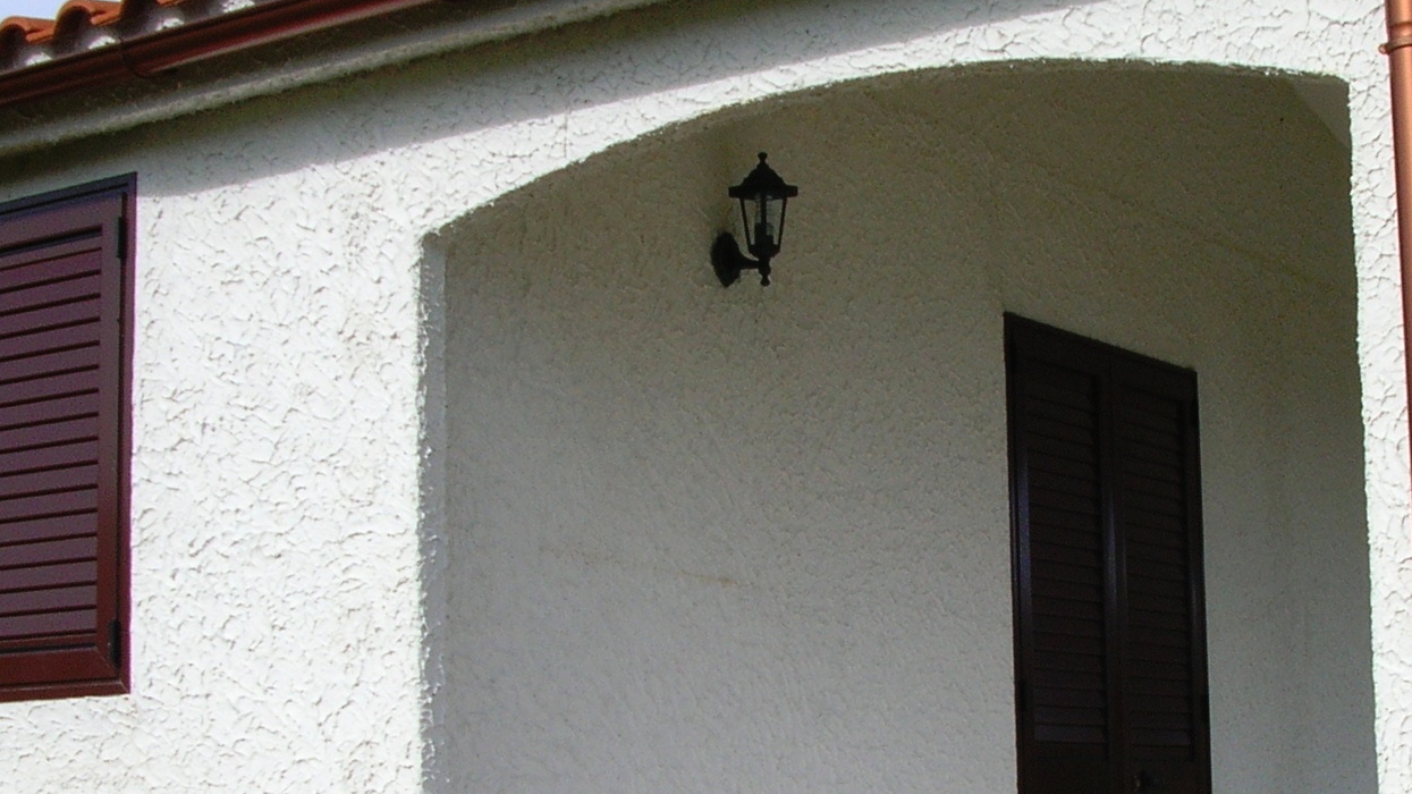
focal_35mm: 70
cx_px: 1024
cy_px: 556
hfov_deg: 29.8
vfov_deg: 17.2
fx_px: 2621
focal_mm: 5.8
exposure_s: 1/318
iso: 50
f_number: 5.6
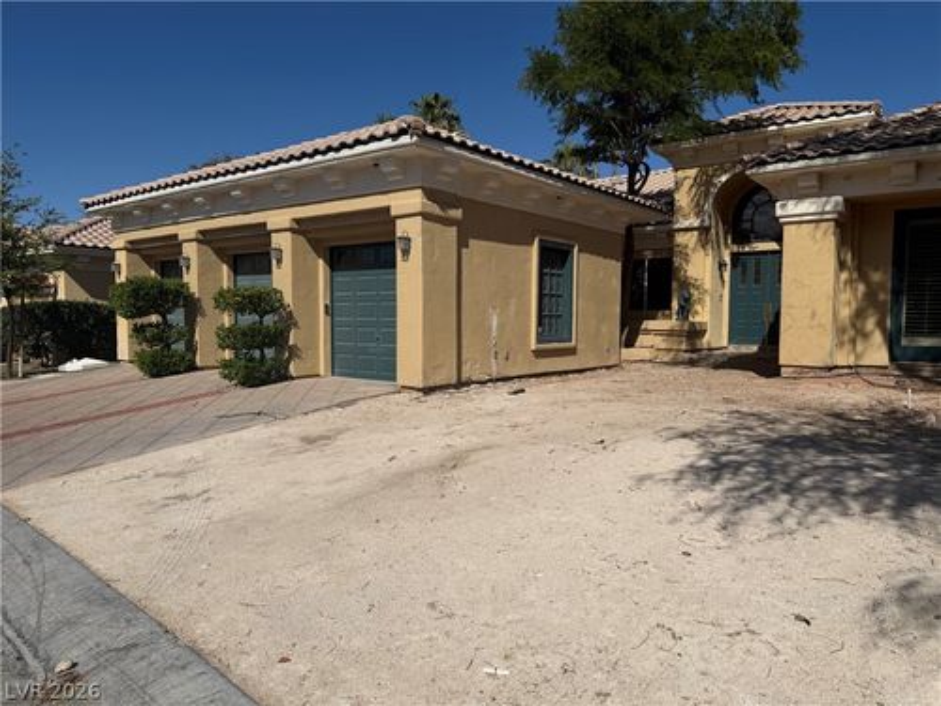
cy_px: 353
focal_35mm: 24
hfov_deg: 71.6
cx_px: 470
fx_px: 652
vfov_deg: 56.8
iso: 80
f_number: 1.78
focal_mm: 6.76
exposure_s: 1/10309
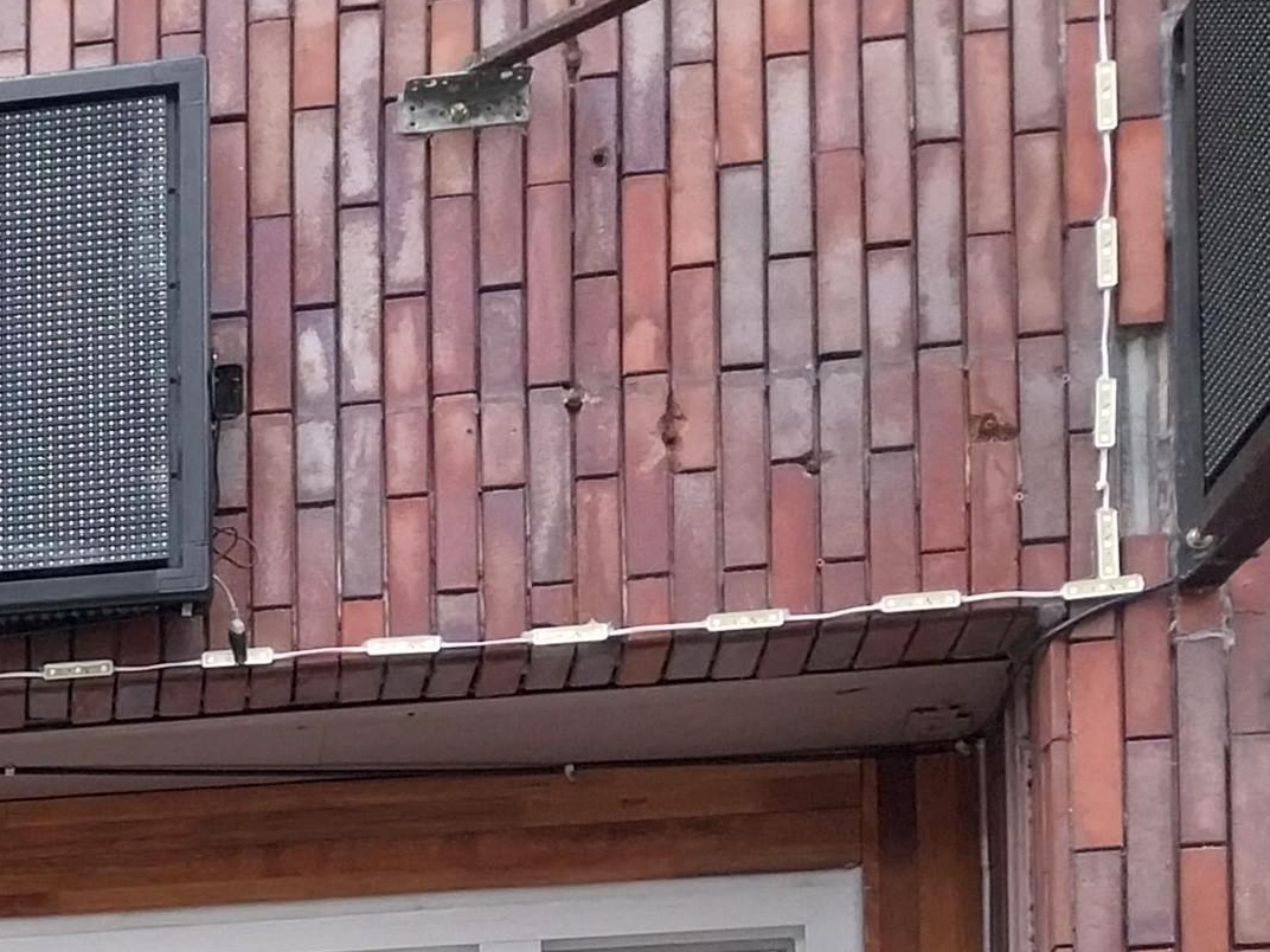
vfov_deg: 13.6
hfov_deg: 16.4
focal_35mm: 99
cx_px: -1070
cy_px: 1609
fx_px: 3632
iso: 32
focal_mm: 4
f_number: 1.8
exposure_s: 1/120
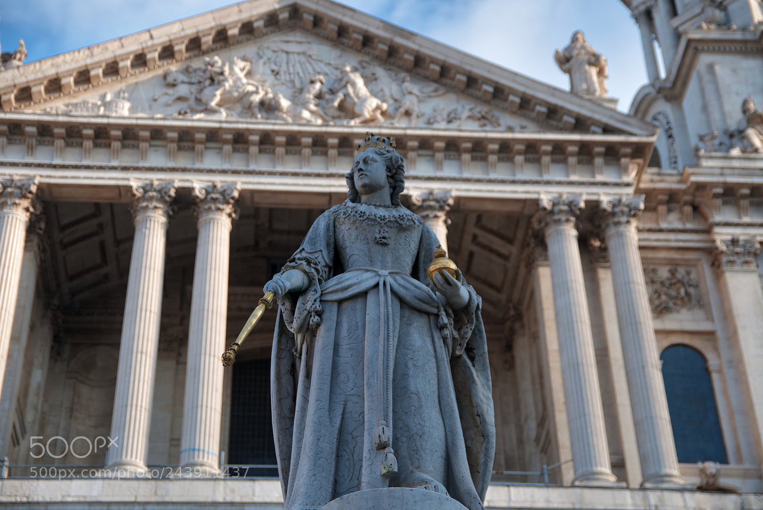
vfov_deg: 20.6
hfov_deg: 30.5
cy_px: 255
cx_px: 382
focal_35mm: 66
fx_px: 1399
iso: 200
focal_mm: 44
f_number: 2.8
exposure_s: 1/1000
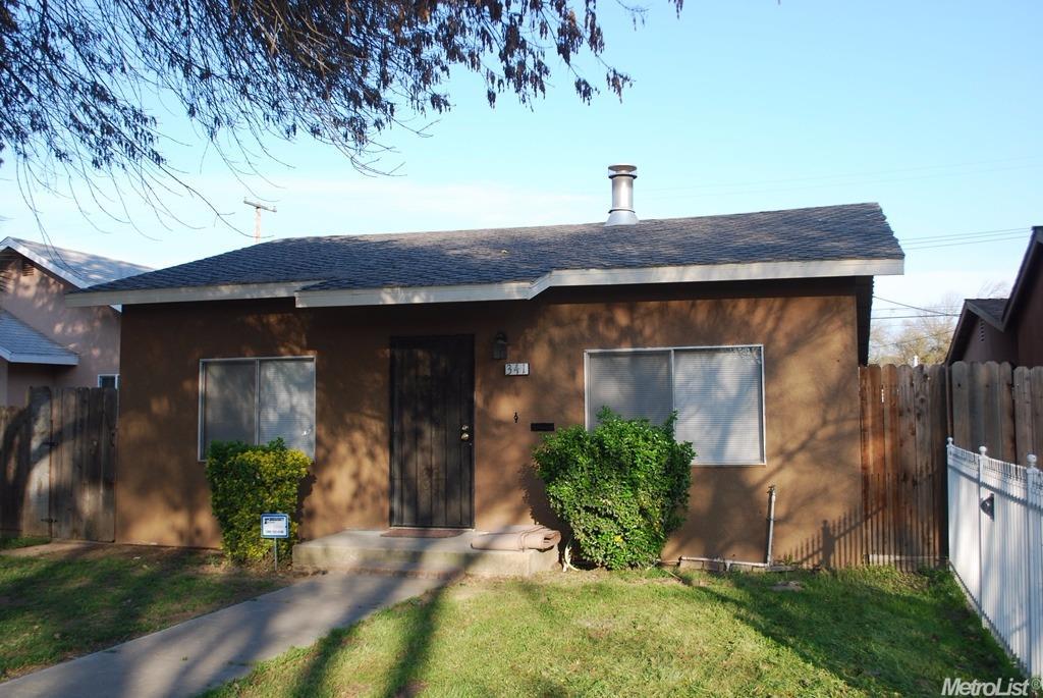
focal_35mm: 36
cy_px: 349
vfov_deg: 37.0
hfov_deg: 53.1
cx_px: 522
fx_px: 1044
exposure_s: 1/125
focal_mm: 24
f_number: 5.6
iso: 110
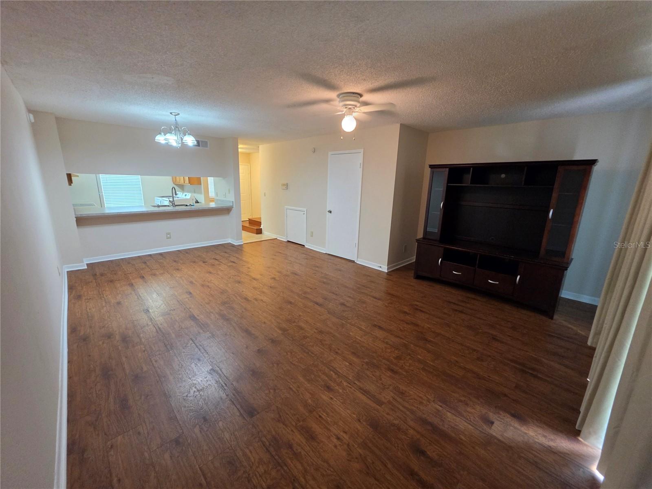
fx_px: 245
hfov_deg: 106.2
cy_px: 244
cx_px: 326
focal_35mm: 13
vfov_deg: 89.9
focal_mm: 2.2
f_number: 1.9
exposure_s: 1/60
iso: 320
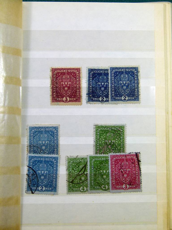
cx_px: 86
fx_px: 364
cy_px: 115
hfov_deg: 26.6
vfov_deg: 34.9
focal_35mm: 55
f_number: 4
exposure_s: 1/100
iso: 100
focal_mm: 10
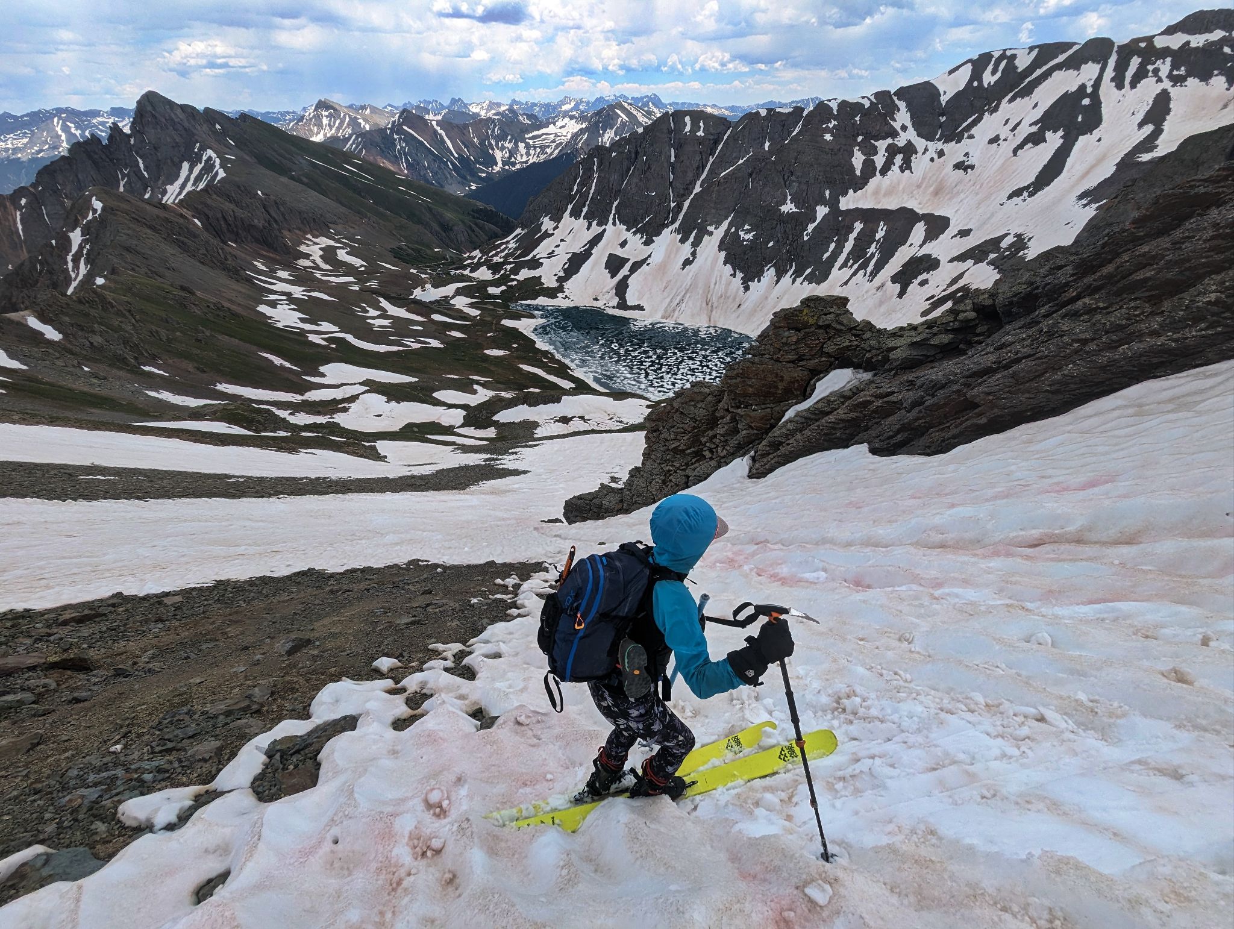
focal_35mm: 16
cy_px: 464
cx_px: 617
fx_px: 571
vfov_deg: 78.2
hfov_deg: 94.4
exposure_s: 1/1475
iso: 57
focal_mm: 2.35
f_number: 2.2
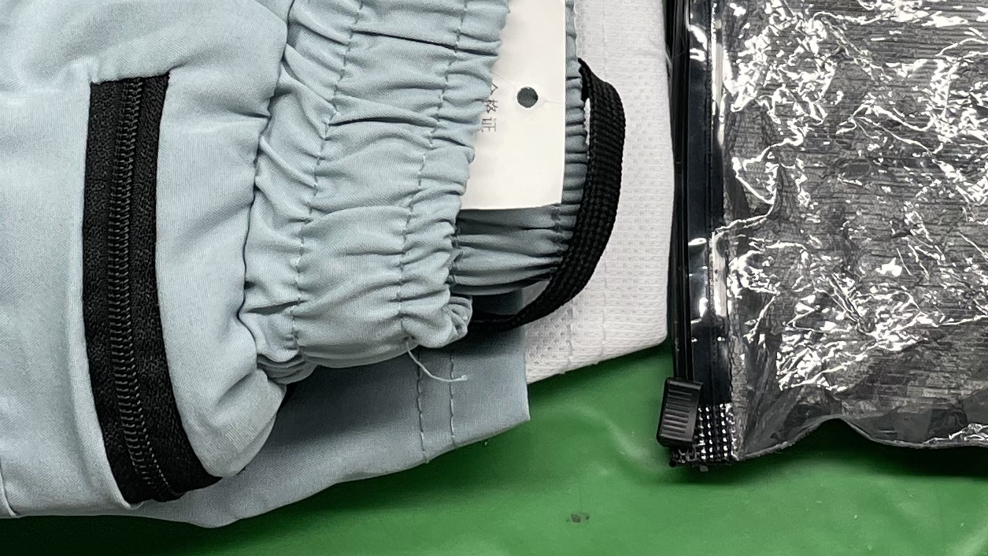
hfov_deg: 23.4
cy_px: -337
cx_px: 524
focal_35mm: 91
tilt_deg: -66.7
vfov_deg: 12.5
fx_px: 2384
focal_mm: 4.2
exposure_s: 1/100
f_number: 1.6
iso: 50
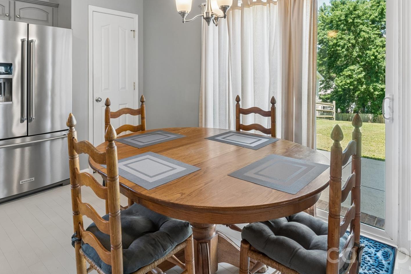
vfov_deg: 53.2
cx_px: 204
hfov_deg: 75.8
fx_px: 264
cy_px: 80
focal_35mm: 23
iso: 400
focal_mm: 16.1
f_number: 13
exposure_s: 1/8
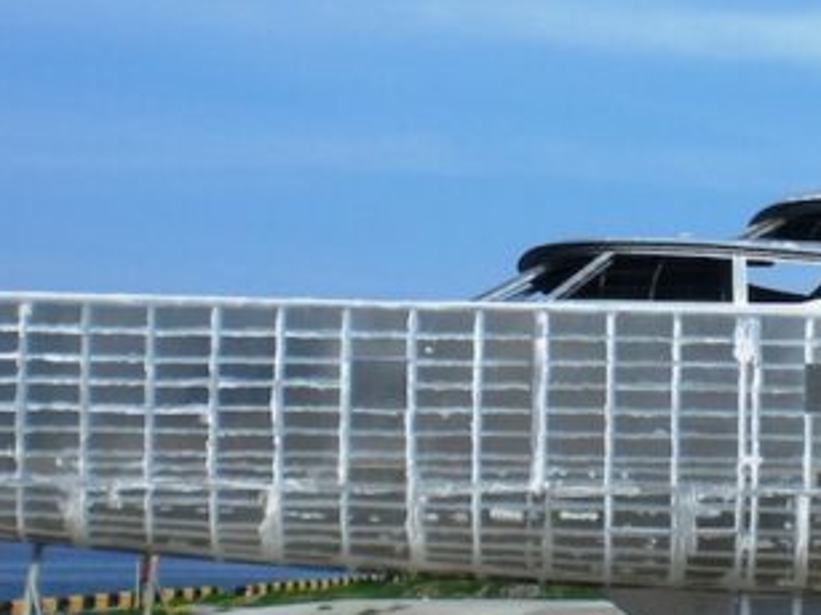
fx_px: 2252
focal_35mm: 95
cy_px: 329
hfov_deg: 20.1
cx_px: 802
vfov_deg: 15.5
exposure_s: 1/800
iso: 50
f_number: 4.4
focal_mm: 6.3
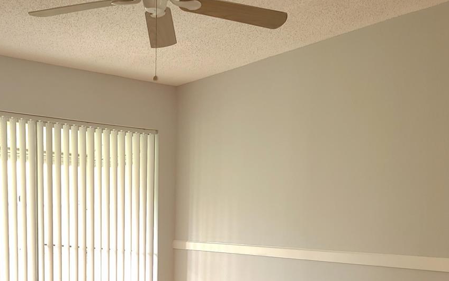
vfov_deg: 23.7
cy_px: 291
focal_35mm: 52
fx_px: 636
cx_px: 199
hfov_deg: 38.8
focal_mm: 5.4
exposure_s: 1/8
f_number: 1.8
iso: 40
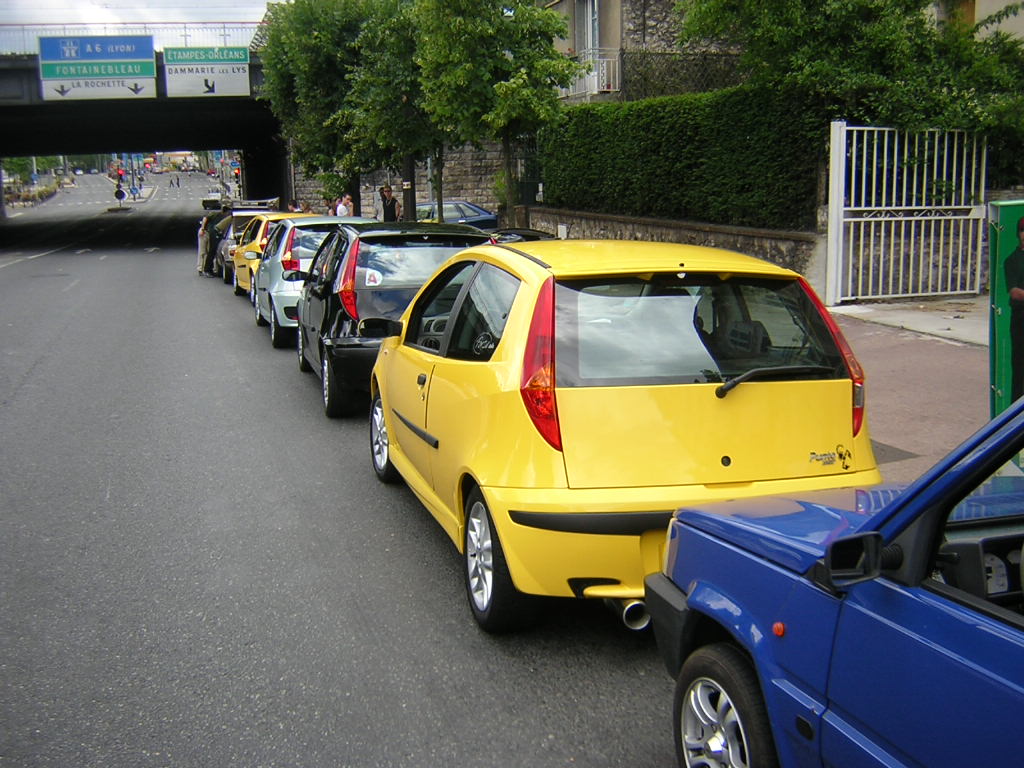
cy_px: 384
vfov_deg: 39.7
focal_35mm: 36
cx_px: 512
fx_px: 1065
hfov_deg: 51.4
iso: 100
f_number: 2.6
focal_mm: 4.7
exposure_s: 1/382
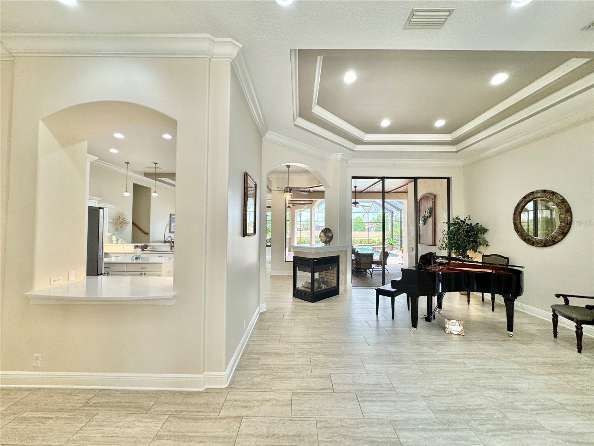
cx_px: 297
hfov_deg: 102.1
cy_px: 223
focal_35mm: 14
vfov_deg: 85.7
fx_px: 240
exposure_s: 1/120
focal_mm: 2.22
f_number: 2.2
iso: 160
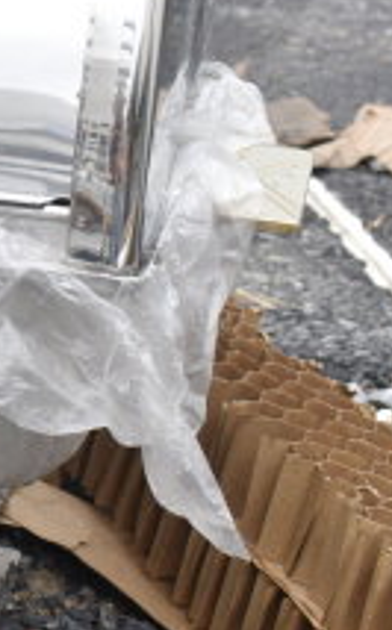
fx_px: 1724
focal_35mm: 100
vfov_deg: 20.7
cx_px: -421
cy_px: 249
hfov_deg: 11.5
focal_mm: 23
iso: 200
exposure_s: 1/200
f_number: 7.1
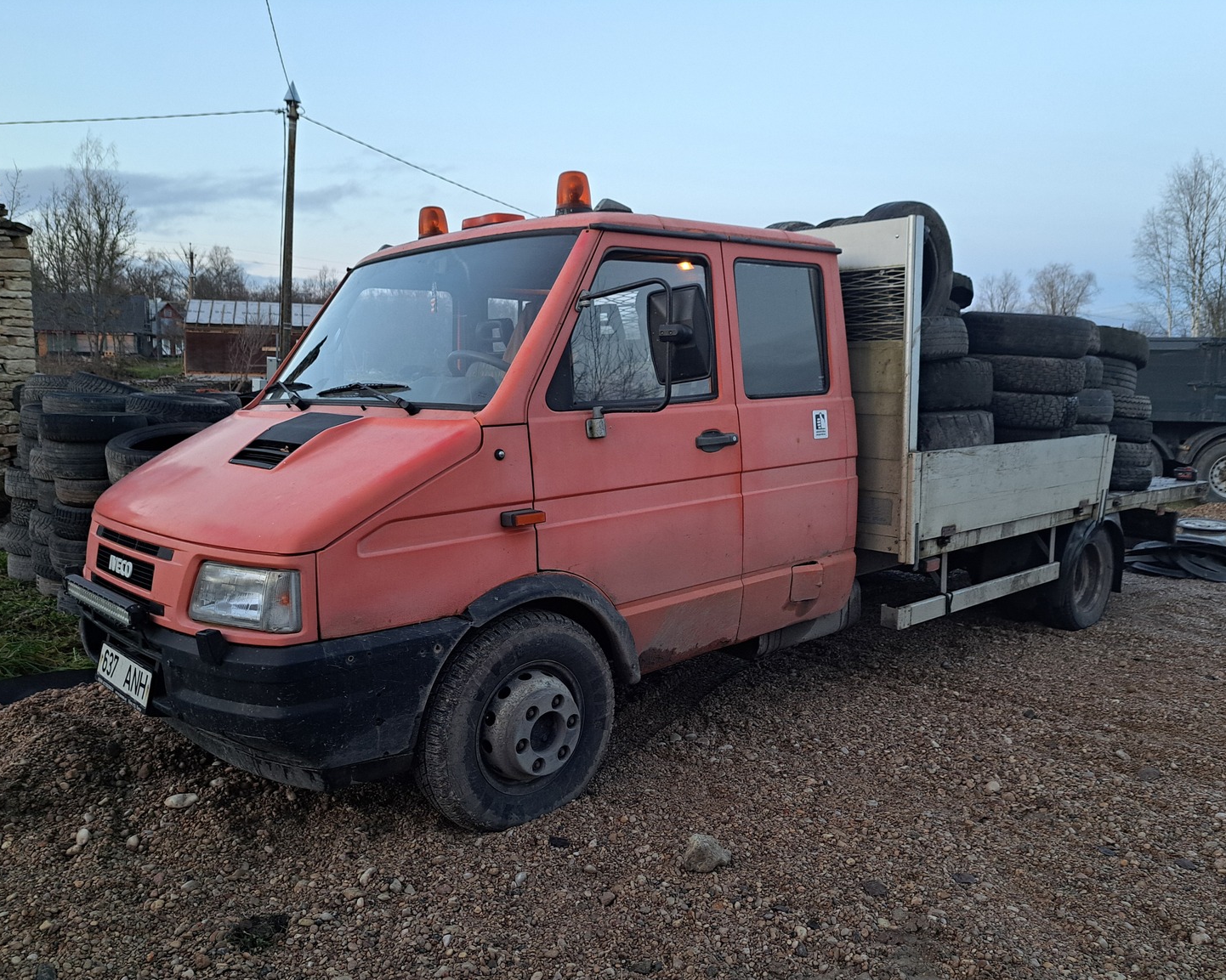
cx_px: 629
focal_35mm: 26
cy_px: 500
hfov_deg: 66.0
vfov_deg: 54.9
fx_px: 943
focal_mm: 5.23
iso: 100
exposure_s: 1/50
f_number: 1.8
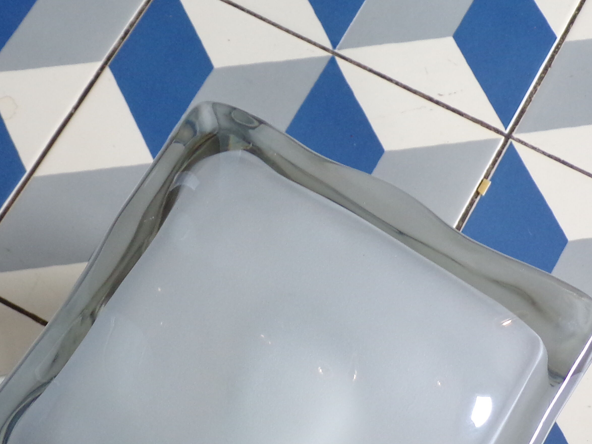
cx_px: 278
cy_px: 408
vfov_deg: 25.6
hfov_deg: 34.9
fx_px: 941
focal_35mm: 55
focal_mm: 5
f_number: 3.1
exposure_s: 1/25
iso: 200
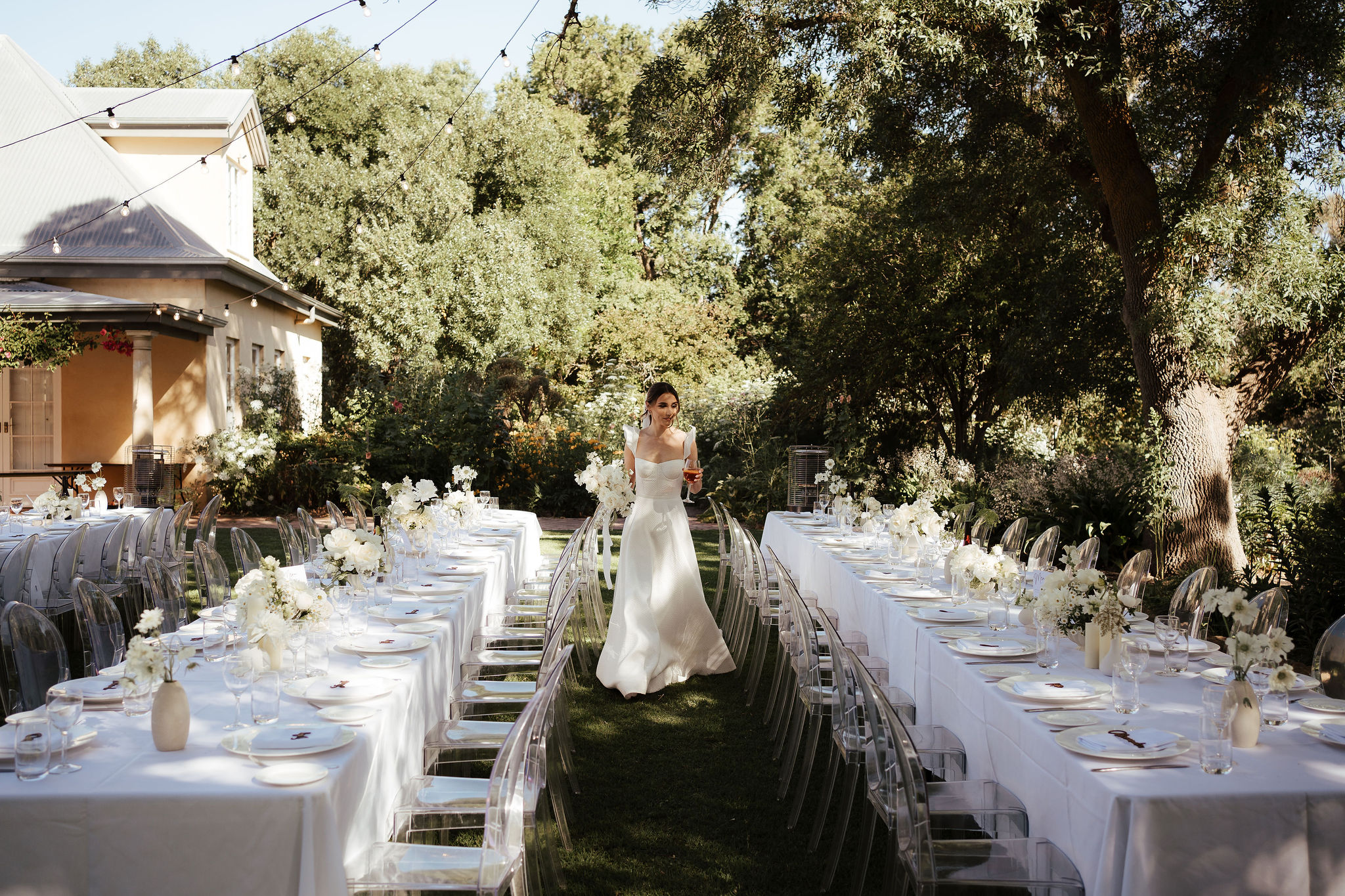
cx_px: 672
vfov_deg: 37.6
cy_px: 448
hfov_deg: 54.1
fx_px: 1316
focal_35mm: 35
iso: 125
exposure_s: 1/500
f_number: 3.5
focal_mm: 35
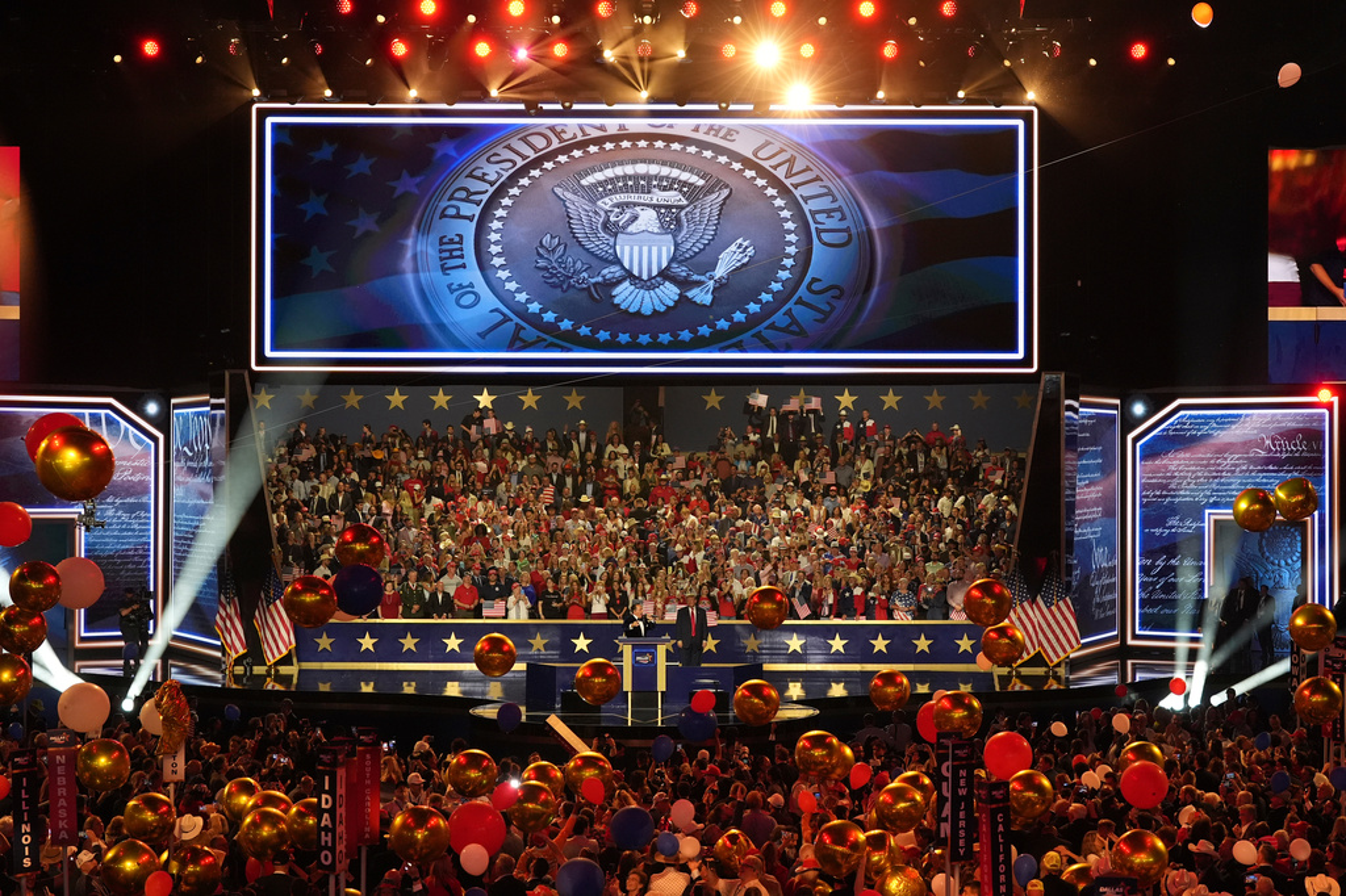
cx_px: 673
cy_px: 448
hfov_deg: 28.9
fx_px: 2616
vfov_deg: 19.4
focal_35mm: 70
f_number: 4.5
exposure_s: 1/320
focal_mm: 70
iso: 4000
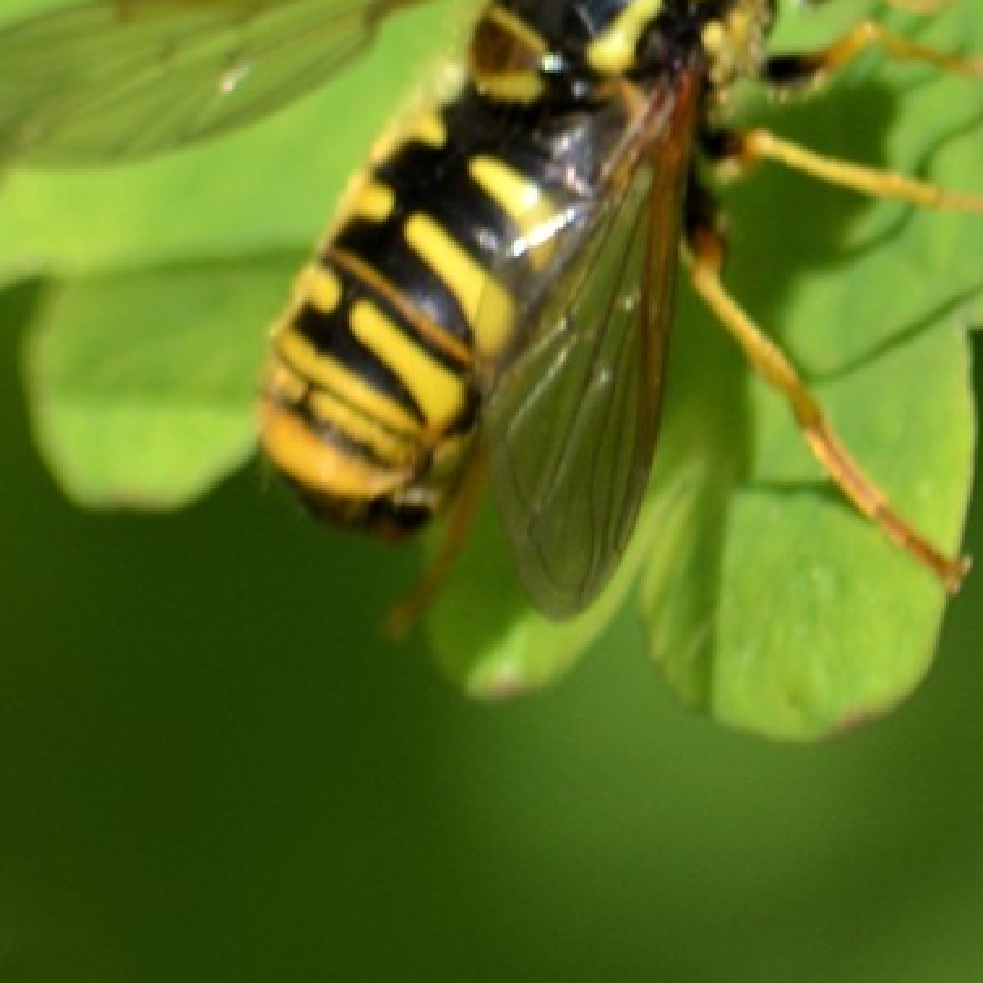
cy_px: 175
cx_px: 558
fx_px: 31293
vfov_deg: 1.8
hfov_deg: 1.8
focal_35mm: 974
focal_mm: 300
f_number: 5.6
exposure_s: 1/500
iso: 200
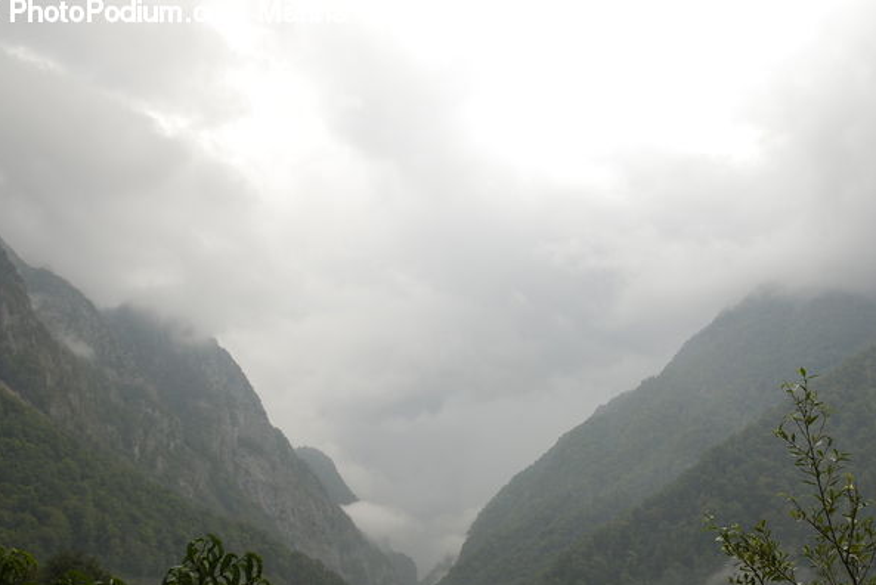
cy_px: 421
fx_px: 998
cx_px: 538
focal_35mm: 41
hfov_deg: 47.0
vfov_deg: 32.2
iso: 100
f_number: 6.3
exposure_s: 1/125
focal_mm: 18
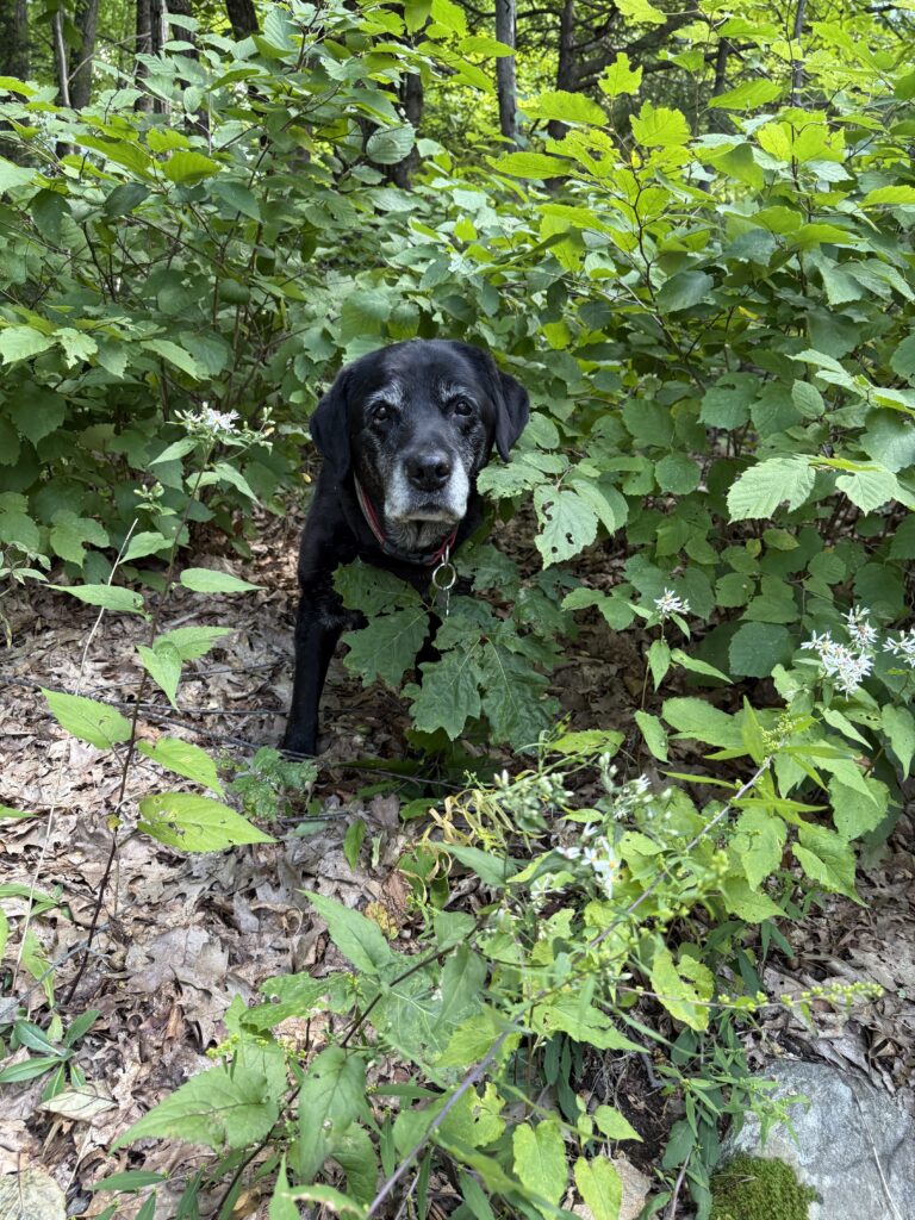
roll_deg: -1.3
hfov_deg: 56.8
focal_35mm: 24
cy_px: 610
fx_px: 846
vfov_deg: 71.6
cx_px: 458
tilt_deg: -8.7
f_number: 1.78
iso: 200
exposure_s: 1/118
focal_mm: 6.76
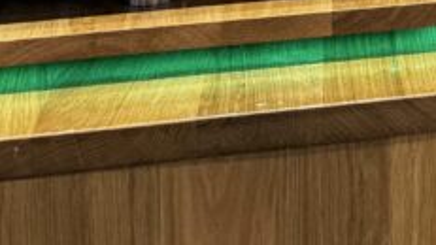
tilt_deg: +1.8
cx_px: 662
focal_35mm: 116
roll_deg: -1.0
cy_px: -596
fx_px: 1341
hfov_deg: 16.7
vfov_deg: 8.1
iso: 50
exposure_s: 1/121
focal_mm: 6.76
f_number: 1.78
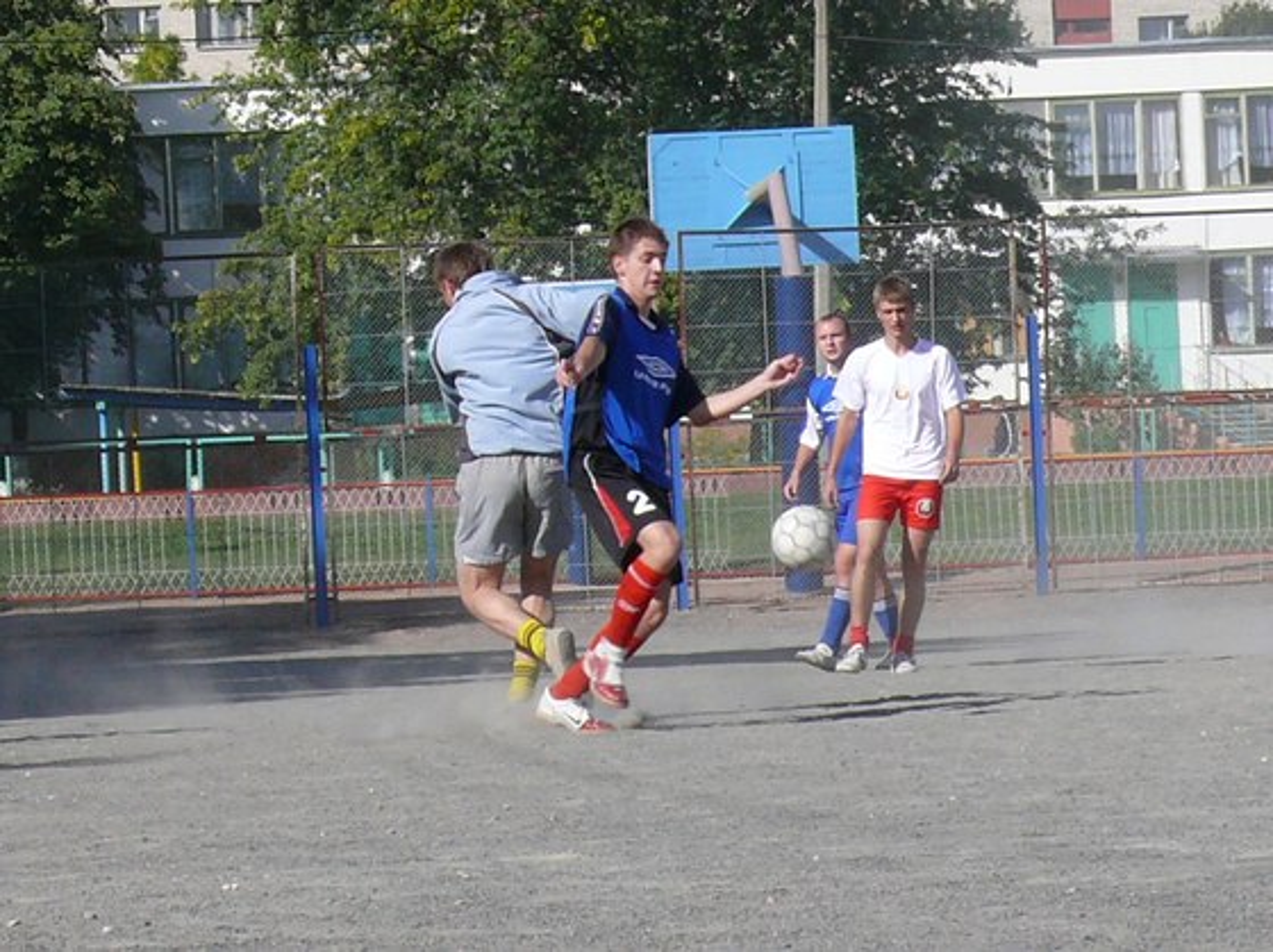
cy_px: 476
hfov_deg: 19.3
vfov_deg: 14.5
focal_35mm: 102
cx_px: 636
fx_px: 3748
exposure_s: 1/500
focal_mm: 13.4
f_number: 6.3
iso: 100
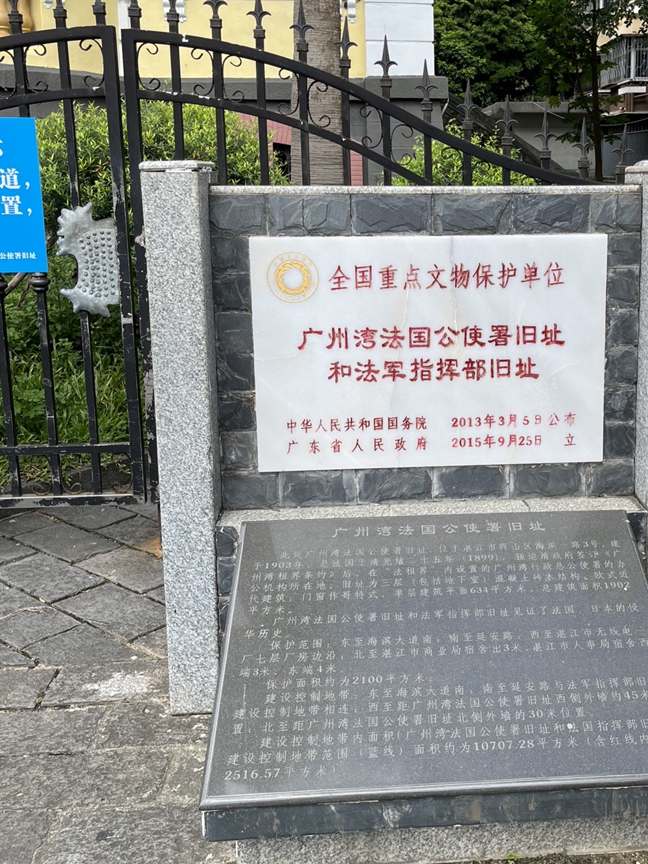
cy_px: 338
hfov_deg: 36.3
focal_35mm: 39
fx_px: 973
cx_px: 457
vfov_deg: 47.5
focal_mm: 5.1
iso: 50
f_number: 1.6
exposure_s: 1/1309
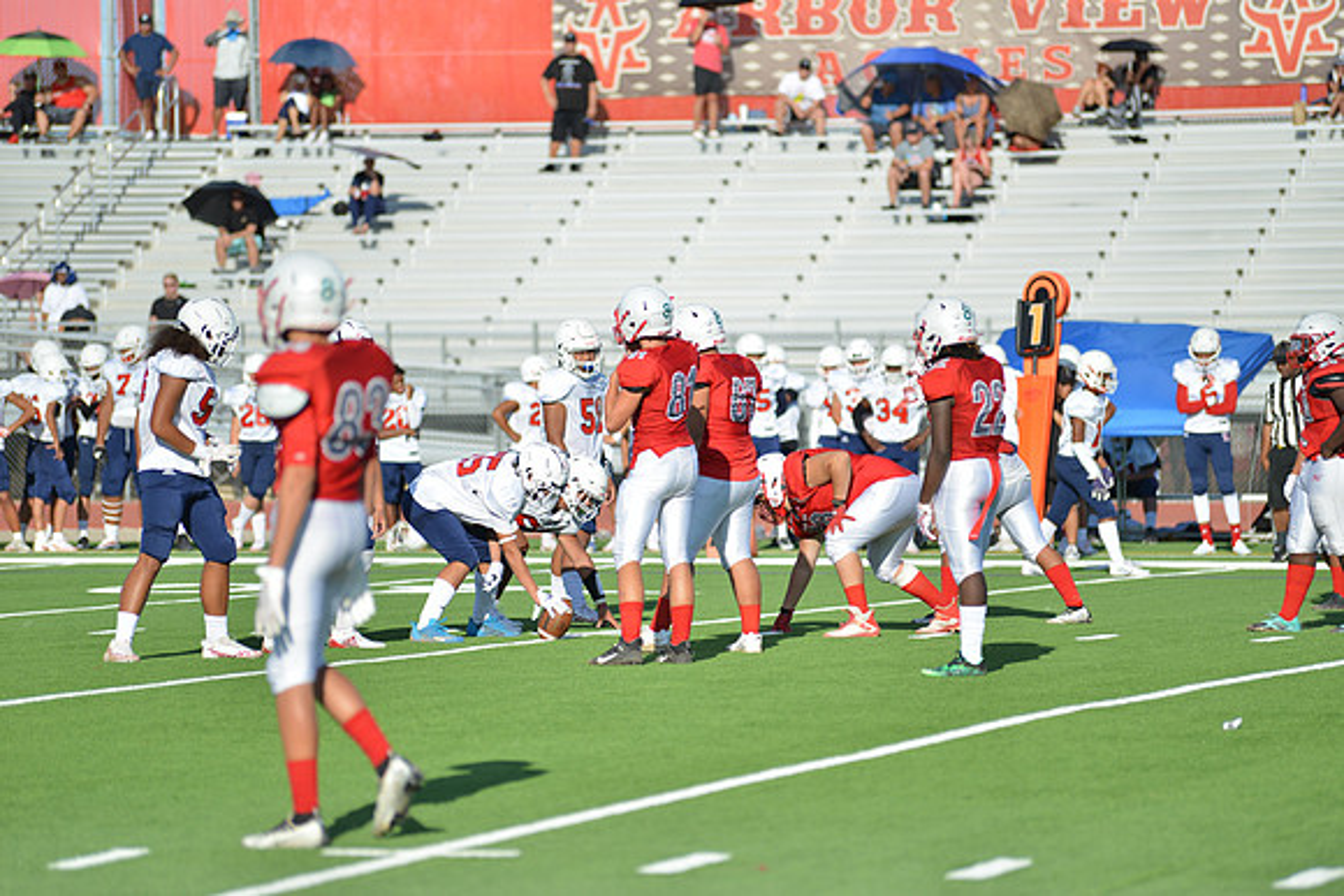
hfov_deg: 10.3
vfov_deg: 6.9
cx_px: 672
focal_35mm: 200
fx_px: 7468
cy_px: 448
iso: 100
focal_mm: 200
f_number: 2.8
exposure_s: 1/1600
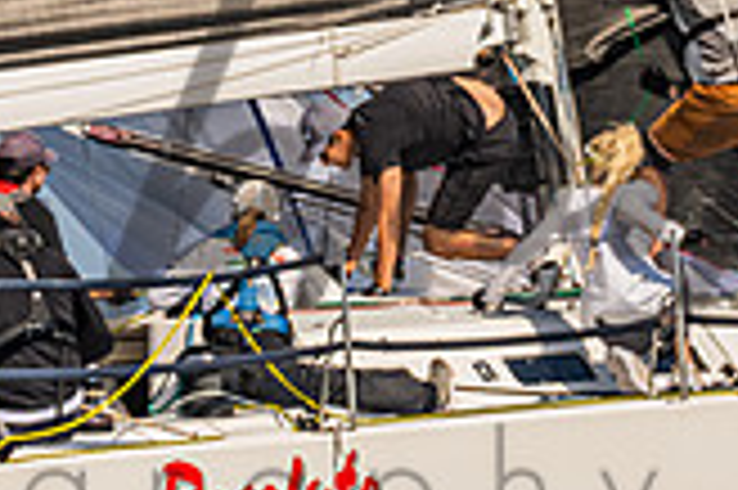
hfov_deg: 3.5
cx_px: 459
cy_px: 155
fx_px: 12206
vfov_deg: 2.3
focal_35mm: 596
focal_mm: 165
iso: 500
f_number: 8
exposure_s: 1/3200
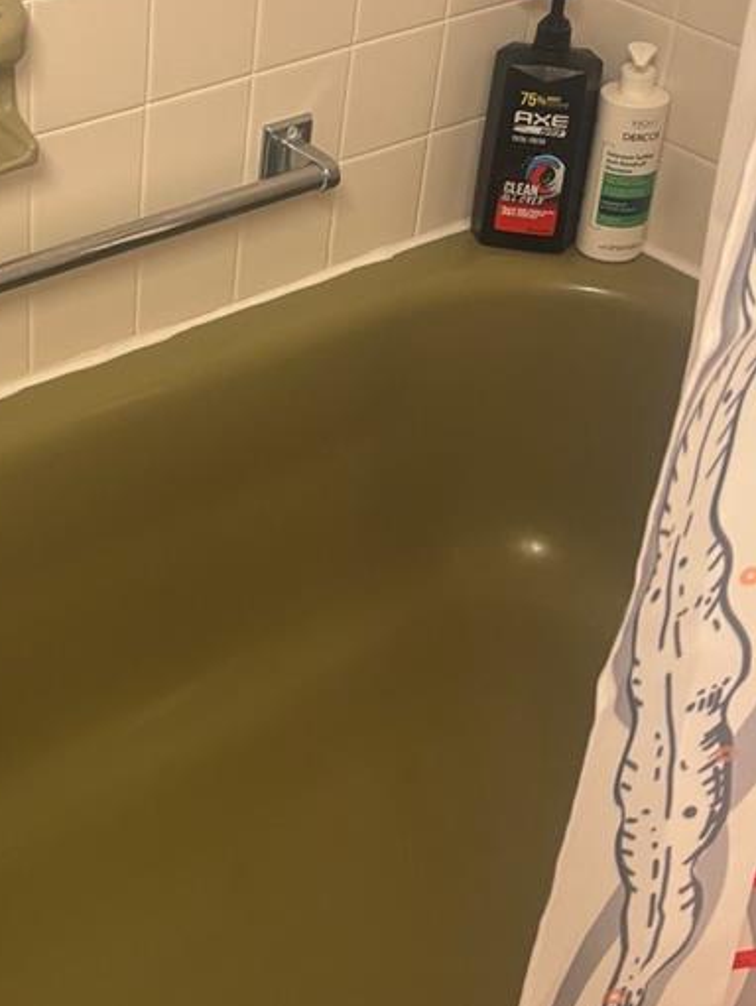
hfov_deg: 23.4
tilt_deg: -32.6
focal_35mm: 61
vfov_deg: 31.4
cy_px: 343
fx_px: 1774
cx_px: 69
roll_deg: -1.4
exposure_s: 1/60
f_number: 1.6
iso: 160
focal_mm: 5.96
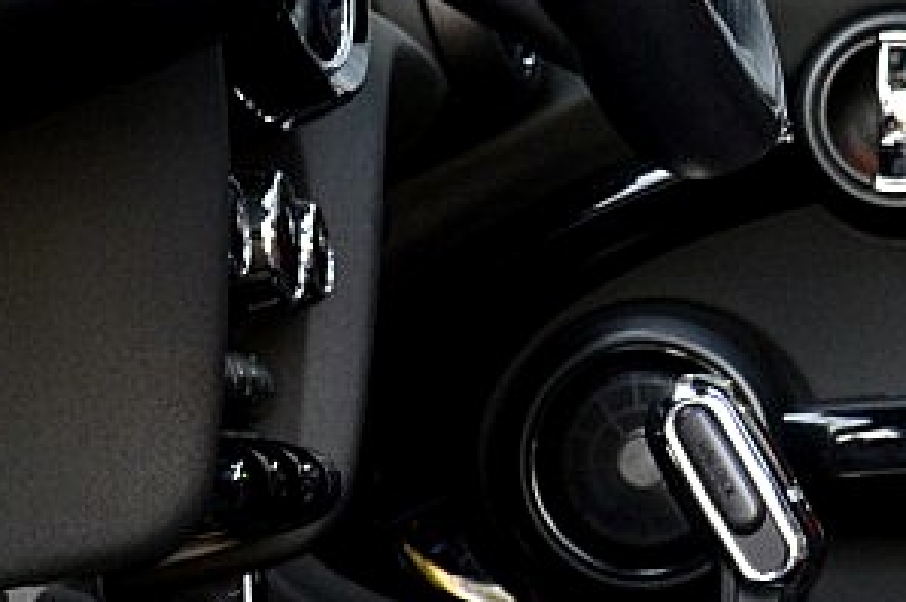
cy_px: 265
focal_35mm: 147
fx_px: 3695
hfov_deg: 13.7
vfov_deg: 9.3
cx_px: 970
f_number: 6.3
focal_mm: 18
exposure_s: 1/60
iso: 800
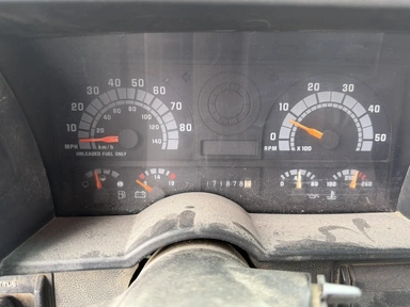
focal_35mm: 25
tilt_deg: -29.5
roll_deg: -0.5
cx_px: 204
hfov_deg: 69.4
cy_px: 159
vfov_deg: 54.9
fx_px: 296
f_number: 1.78
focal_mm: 6.76
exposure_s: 1/121
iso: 200
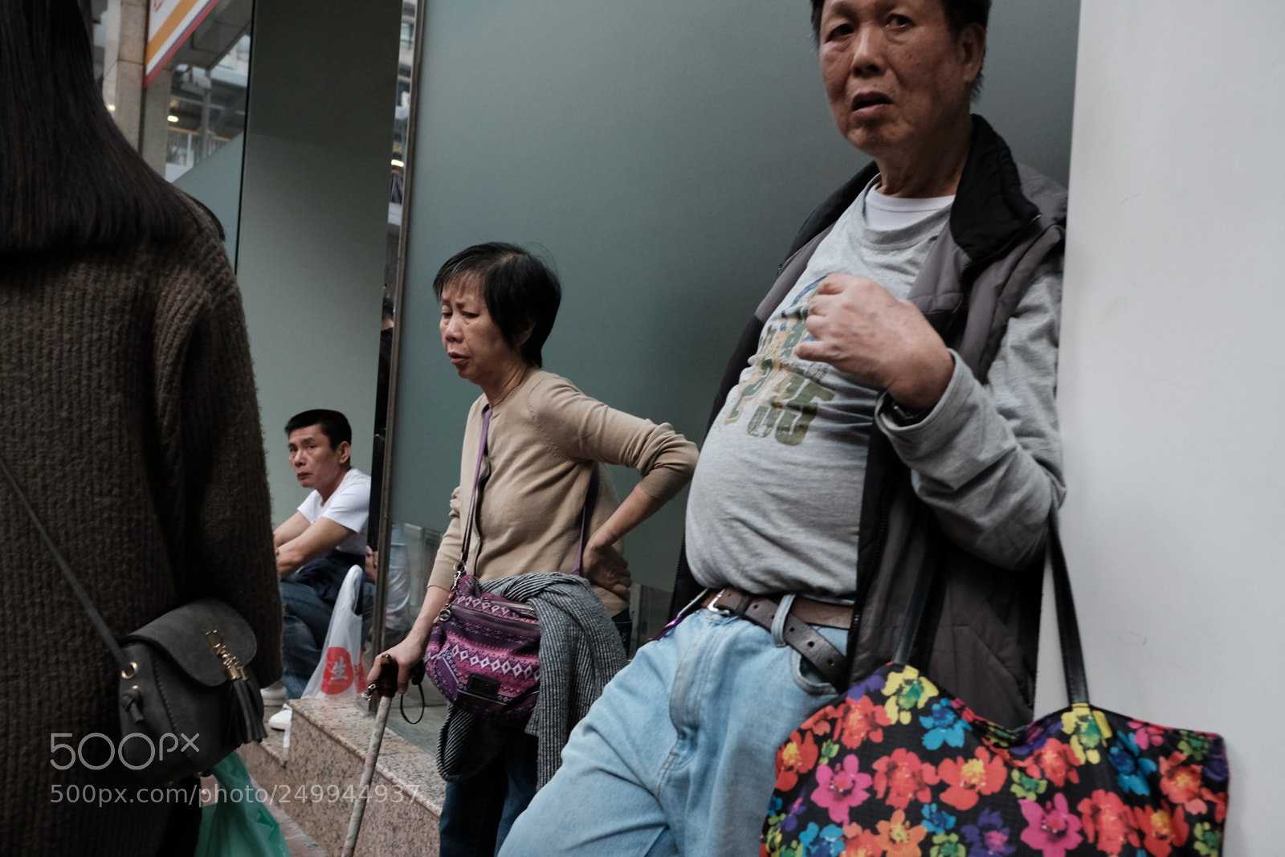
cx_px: 642
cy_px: 428
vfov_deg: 37.9
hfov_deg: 54.4
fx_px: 1249
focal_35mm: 35
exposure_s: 1/500
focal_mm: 23
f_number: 4
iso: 2000
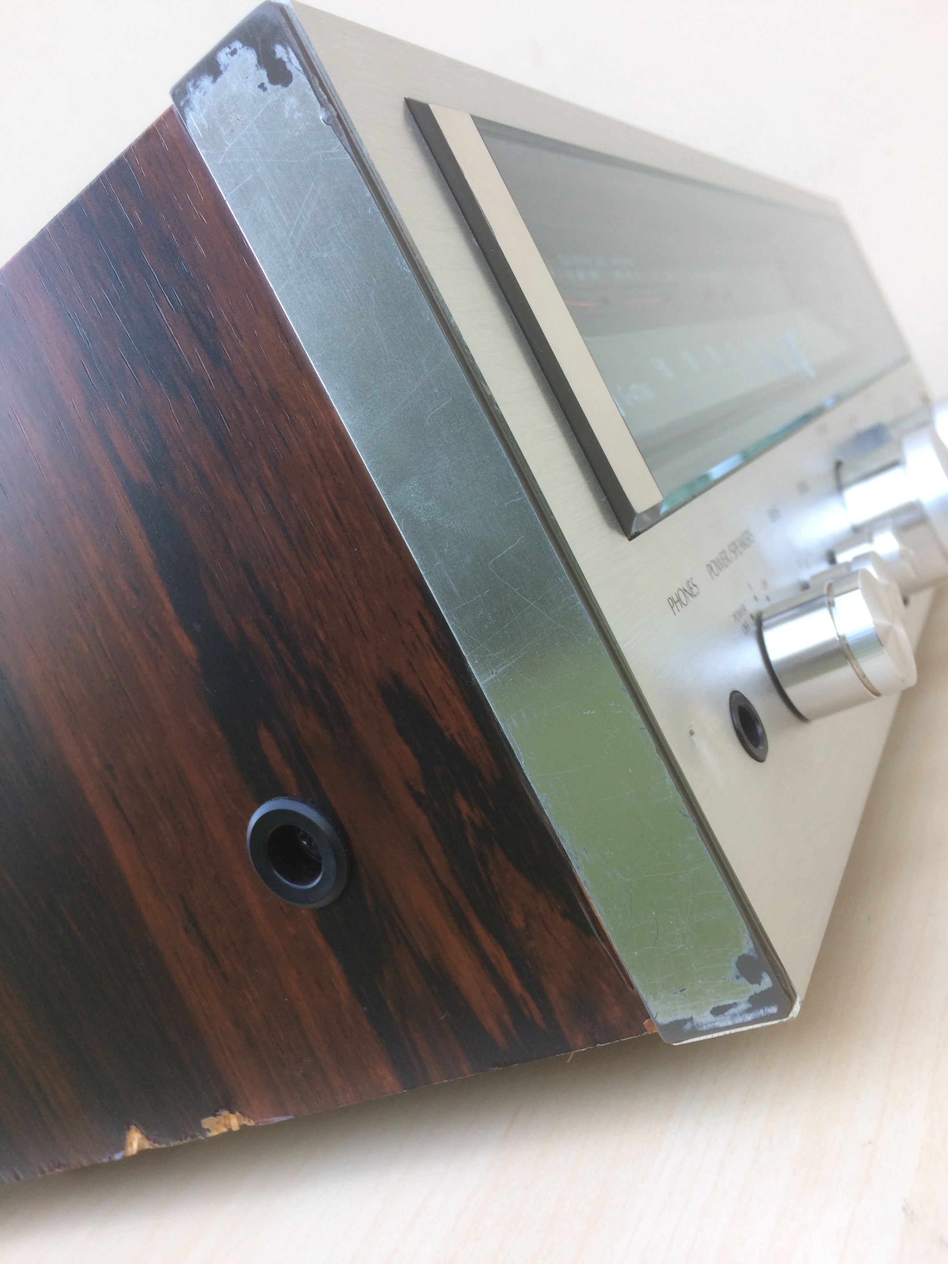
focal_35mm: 29
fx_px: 1059
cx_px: 474
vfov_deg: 61.7
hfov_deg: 48.2
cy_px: 632
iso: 40
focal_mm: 4.15
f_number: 2.2
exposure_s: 1/33
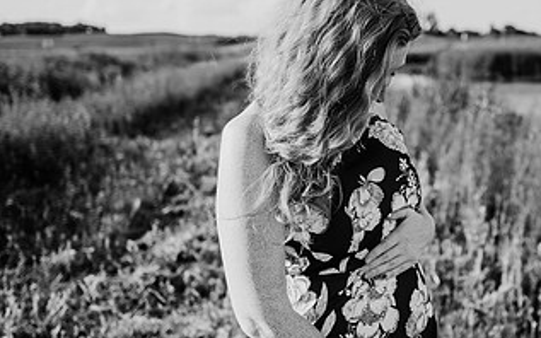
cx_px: 392
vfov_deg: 28.0
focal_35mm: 46
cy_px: 146
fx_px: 678
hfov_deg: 42.4
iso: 100
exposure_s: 1/1600
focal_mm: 24
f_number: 2.2
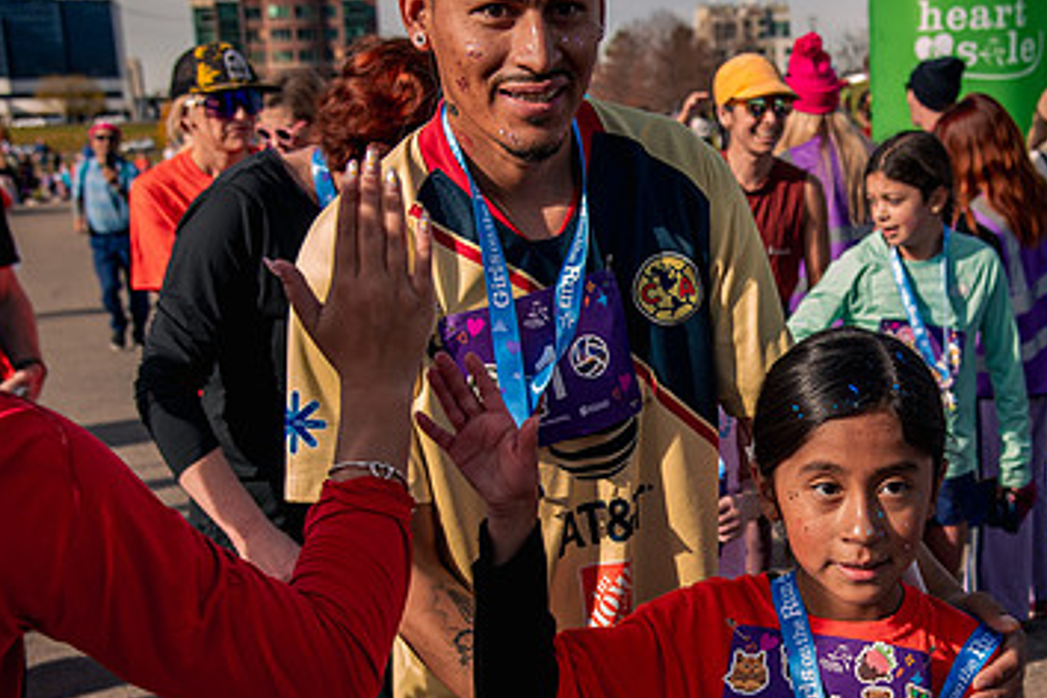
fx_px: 1948
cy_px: 468
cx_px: 764
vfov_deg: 20.2
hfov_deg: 29.7
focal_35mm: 67
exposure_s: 1/500
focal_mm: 38
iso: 200
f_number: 5.6
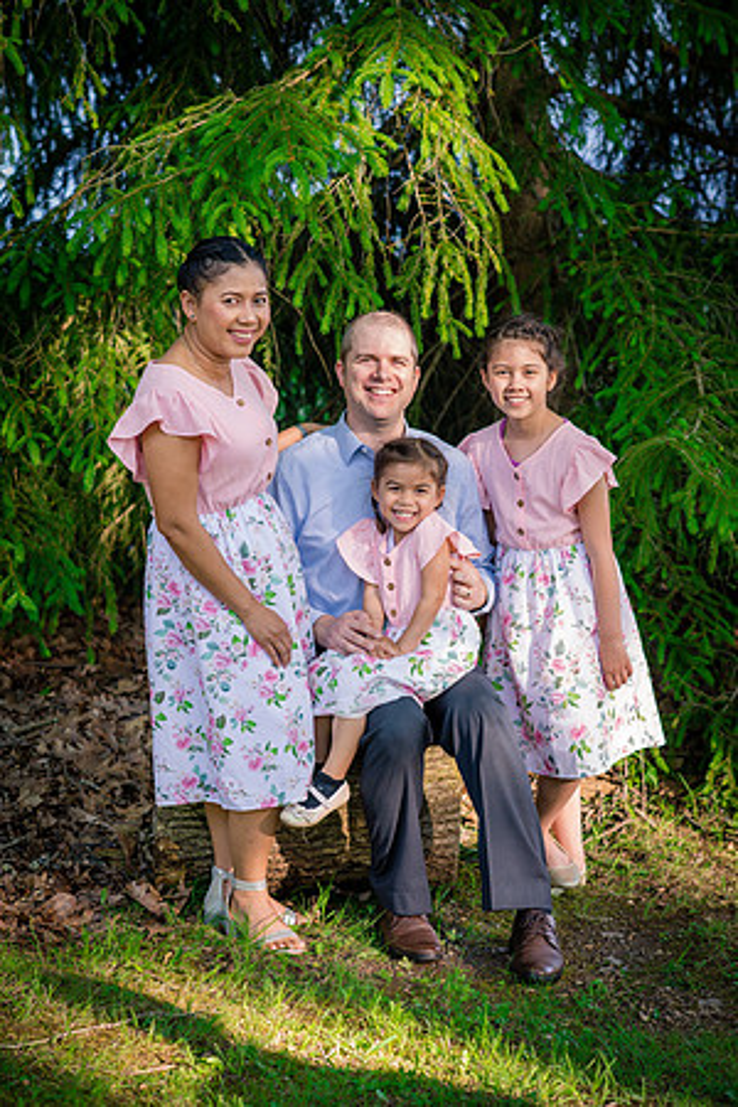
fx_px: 2614
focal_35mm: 85
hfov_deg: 16.1
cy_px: 554
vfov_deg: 23.9
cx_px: 369
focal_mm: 85
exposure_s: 1/400
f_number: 3.5
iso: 800
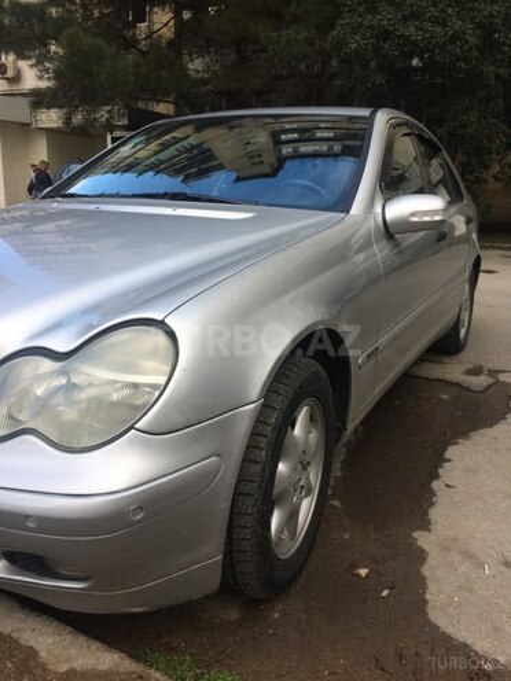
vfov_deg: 61.7
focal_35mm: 29
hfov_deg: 48.2
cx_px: 256
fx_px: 571
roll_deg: -0.5
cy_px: 340
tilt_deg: -14.0
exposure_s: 1/423
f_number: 2.2
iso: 32
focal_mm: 4.15
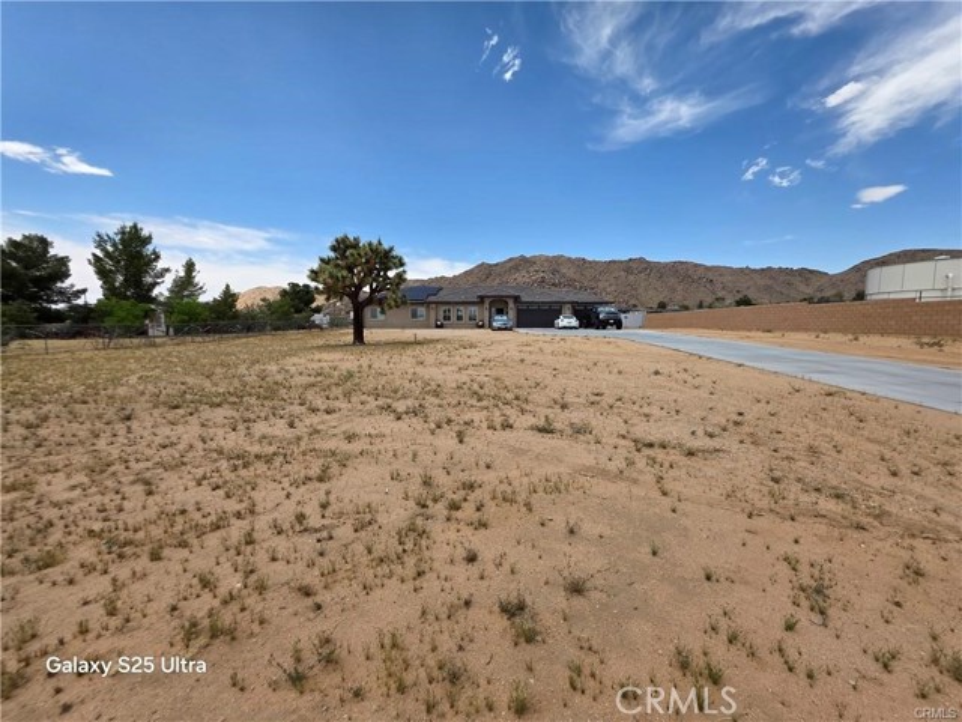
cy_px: 361
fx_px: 361
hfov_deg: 106.2
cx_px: 481
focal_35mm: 13
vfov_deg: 89.9
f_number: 1.9
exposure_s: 1/2216
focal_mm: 2.2
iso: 40
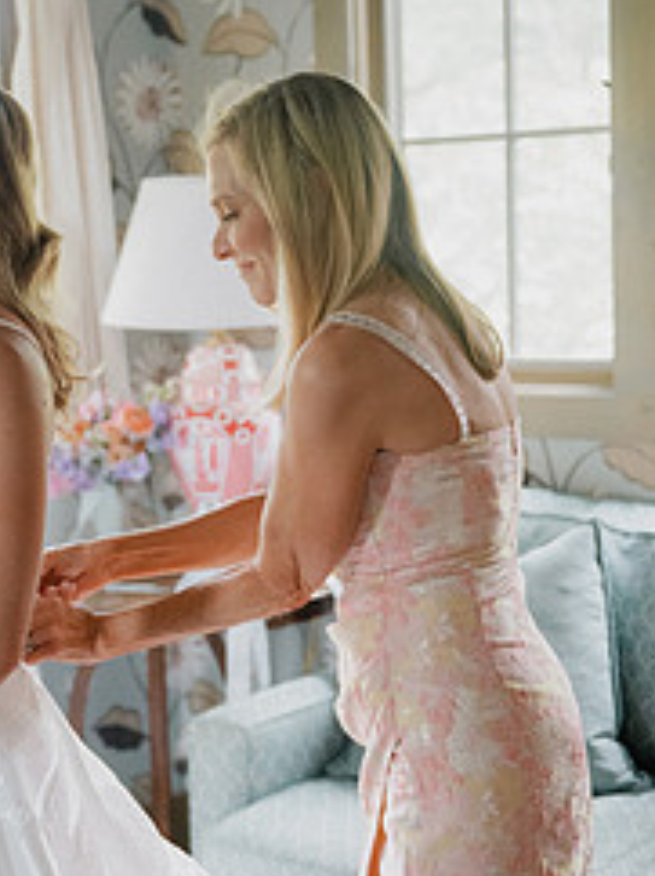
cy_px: 481
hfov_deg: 18.9
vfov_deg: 25.3
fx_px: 1946
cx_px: 145
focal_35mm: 77
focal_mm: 43
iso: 2800
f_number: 2.8
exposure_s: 1/160
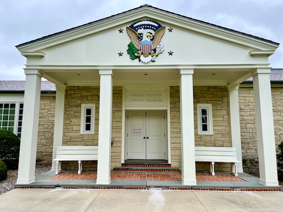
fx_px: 213
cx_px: 142
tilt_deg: +7.0
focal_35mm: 26
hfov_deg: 67.3
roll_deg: -0.7
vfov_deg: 53.1
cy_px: 106
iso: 32
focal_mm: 5.1
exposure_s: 1/745
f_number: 1.6
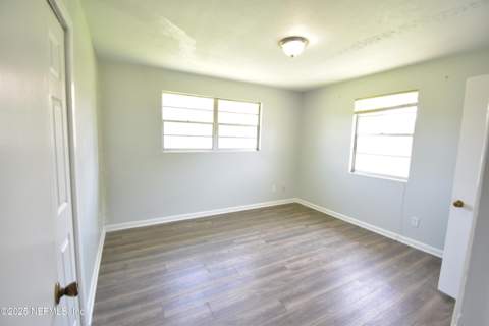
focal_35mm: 15
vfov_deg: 77.3
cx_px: 244
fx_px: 204
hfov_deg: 100.4
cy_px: 163
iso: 100
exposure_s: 1/8
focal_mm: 10
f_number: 4.5
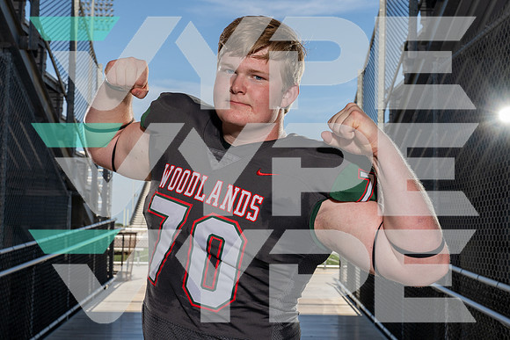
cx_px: 255
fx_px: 708
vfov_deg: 27.0
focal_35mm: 50
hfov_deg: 39.6
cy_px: 170
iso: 160
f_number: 10
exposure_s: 1/250
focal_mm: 50
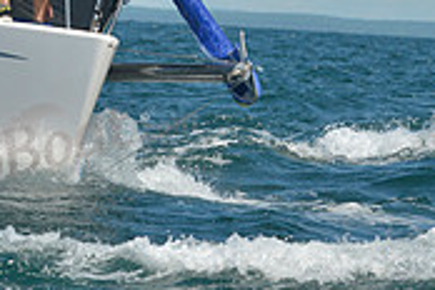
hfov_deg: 2.9
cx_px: -282
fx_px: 8458
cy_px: 61
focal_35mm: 700
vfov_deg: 2.0
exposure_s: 1/800
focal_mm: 210
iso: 280
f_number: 10
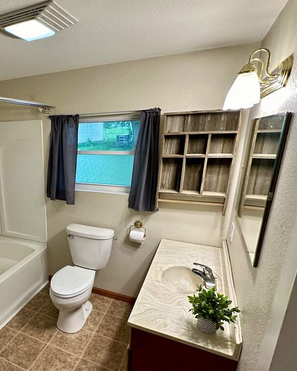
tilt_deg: -17.0
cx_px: 53
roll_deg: +1.3
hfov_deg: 54.2
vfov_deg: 69.9
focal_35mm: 24
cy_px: 213
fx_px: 264
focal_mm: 2.22
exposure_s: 1/120
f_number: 2.2
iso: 250
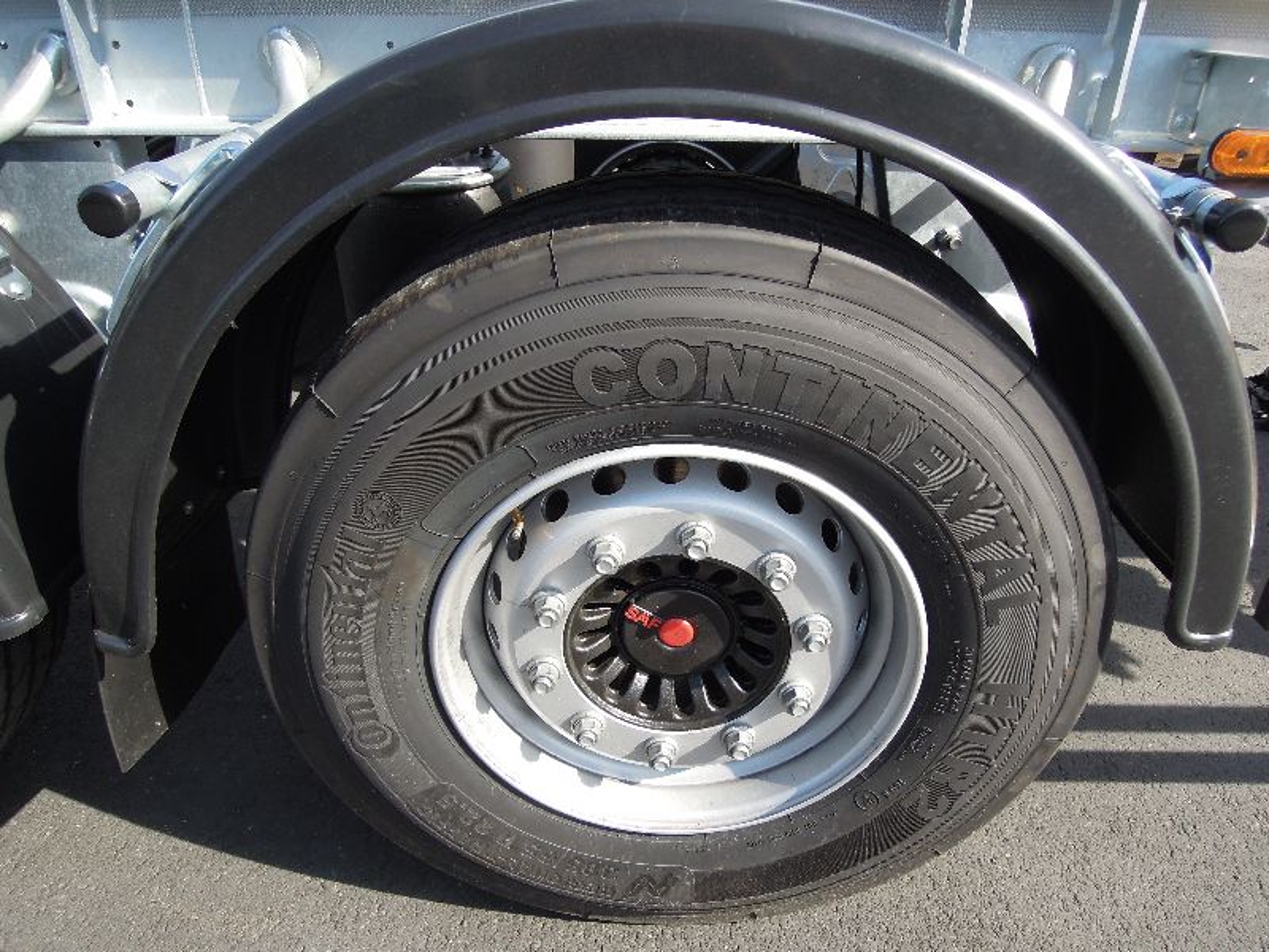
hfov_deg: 71.6
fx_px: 880
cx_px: 634
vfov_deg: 56.8
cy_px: 476
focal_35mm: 24
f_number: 2.8
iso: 160
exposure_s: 1/800
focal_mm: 4.3
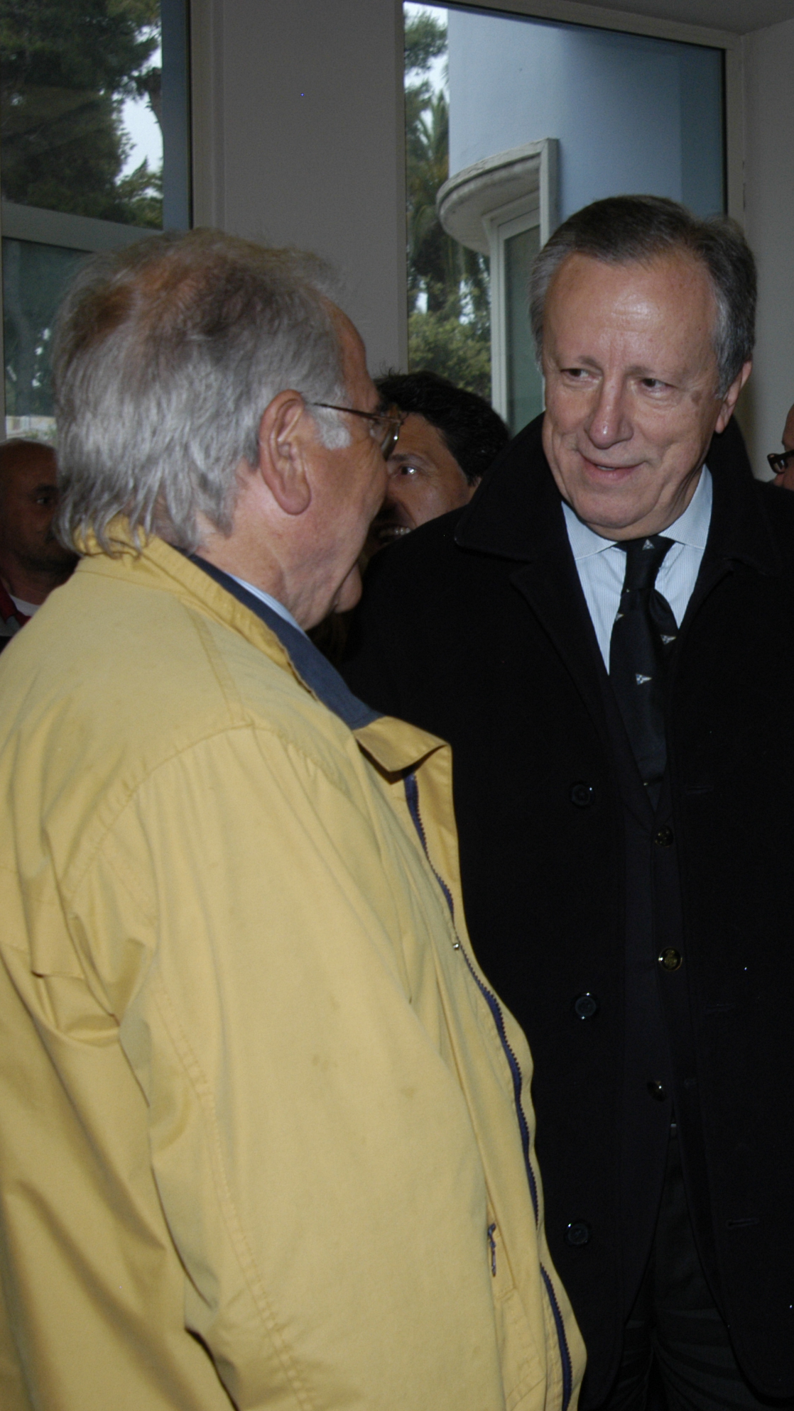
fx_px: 2134
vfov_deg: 36.6
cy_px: 704
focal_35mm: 57
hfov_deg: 20.1
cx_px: 891
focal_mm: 24
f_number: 5.6
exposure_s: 1/60
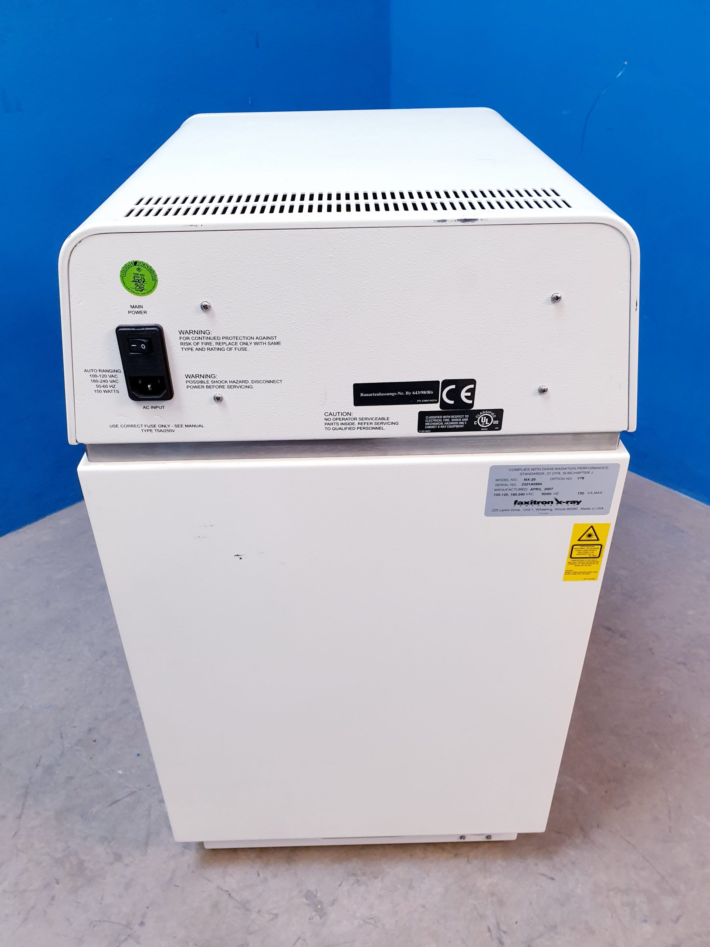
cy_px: 474
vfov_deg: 67.3
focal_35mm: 26
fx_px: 711
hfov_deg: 53.1
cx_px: 355
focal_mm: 4.3
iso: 200
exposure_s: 1/50
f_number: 2.4
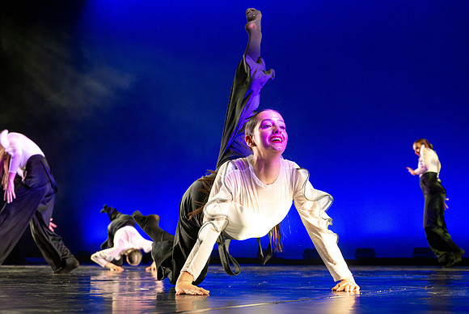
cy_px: 161
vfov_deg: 26.8
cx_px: 242
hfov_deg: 39.2
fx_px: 659
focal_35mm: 51
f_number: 4
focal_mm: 49
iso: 5000
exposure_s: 1/400
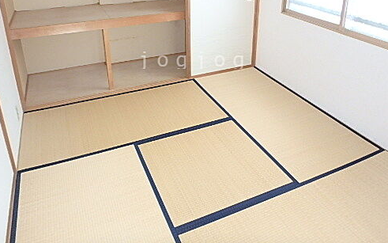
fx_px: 307
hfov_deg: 64.6
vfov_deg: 41.8
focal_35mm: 29
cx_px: 194
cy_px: 59
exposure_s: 1/30
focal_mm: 3.7
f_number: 3.5
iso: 400
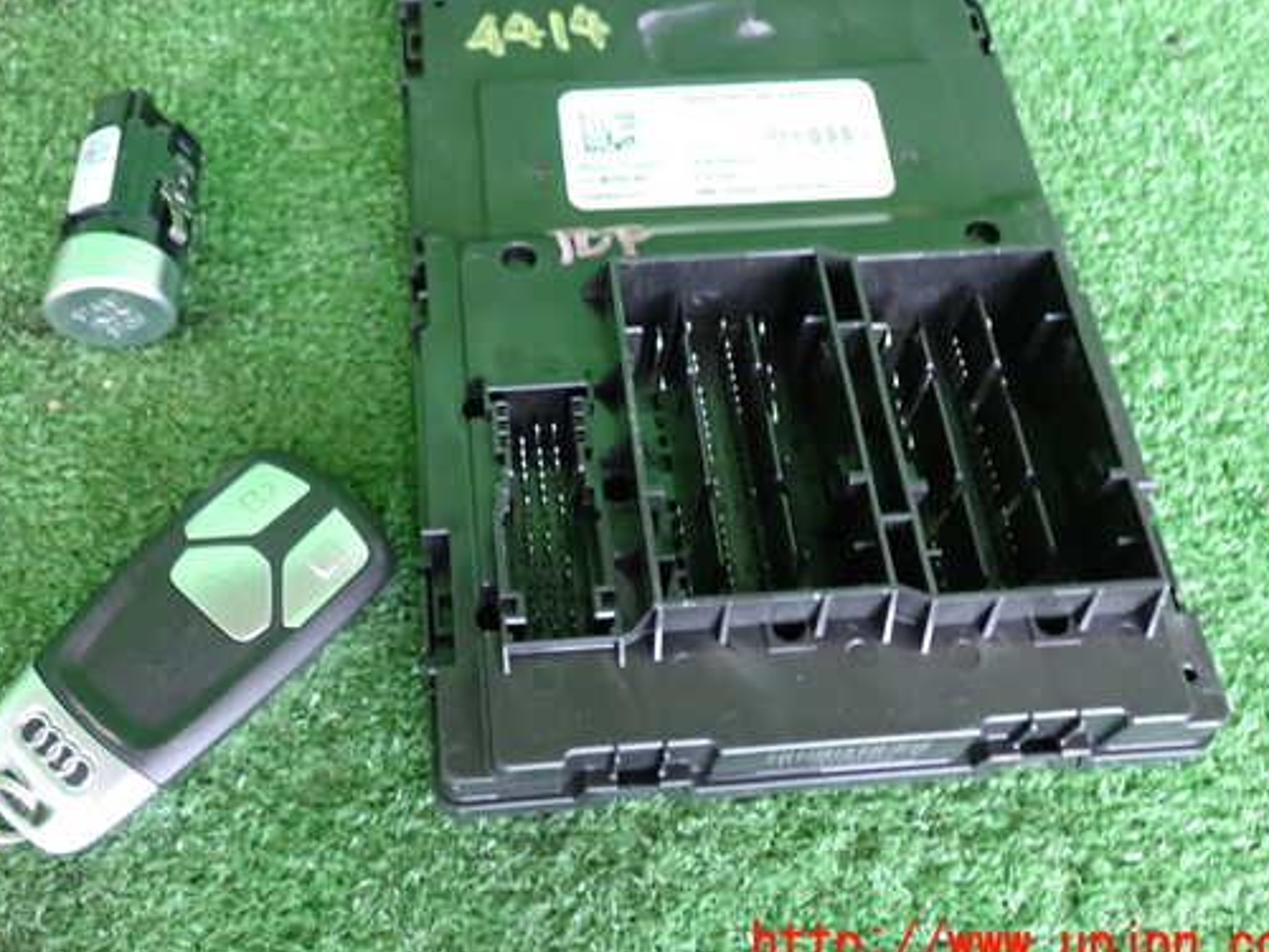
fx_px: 1320
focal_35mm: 36
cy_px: 406
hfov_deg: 51.2
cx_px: 563
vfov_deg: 39.6
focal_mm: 5.4
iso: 500
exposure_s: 1/30
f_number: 2.3
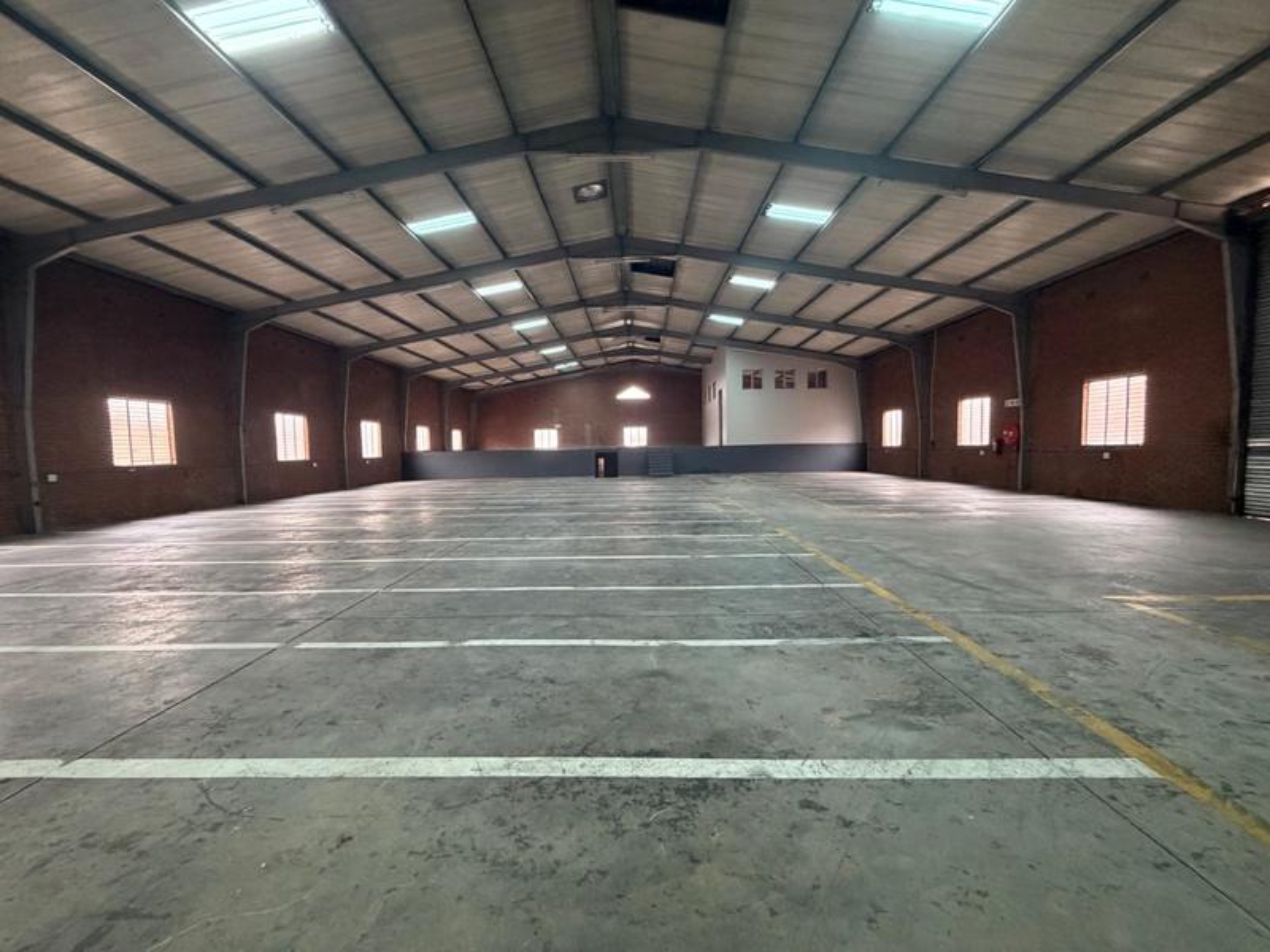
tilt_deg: -2.6
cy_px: 476
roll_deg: +2.3
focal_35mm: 14
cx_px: 635
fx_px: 514
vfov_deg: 85.7
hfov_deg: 102.1
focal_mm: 2.22
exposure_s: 1/50
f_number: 2.2
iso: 400
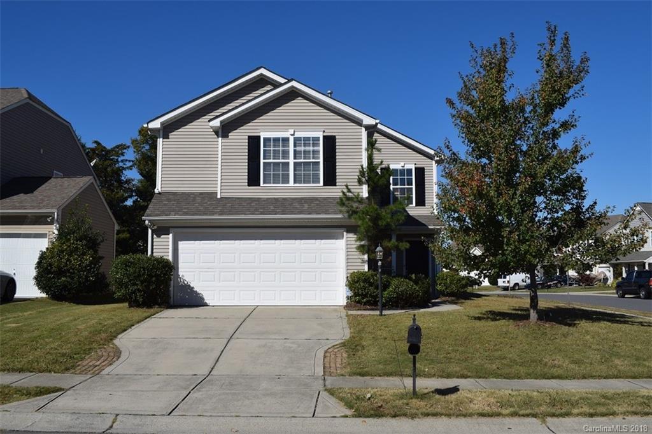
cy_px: 217
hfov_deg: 55.1
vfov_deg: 38.3
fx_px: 625
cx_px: 326
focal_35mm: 34
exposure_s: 1/500
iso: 200
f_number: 11
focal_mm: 23
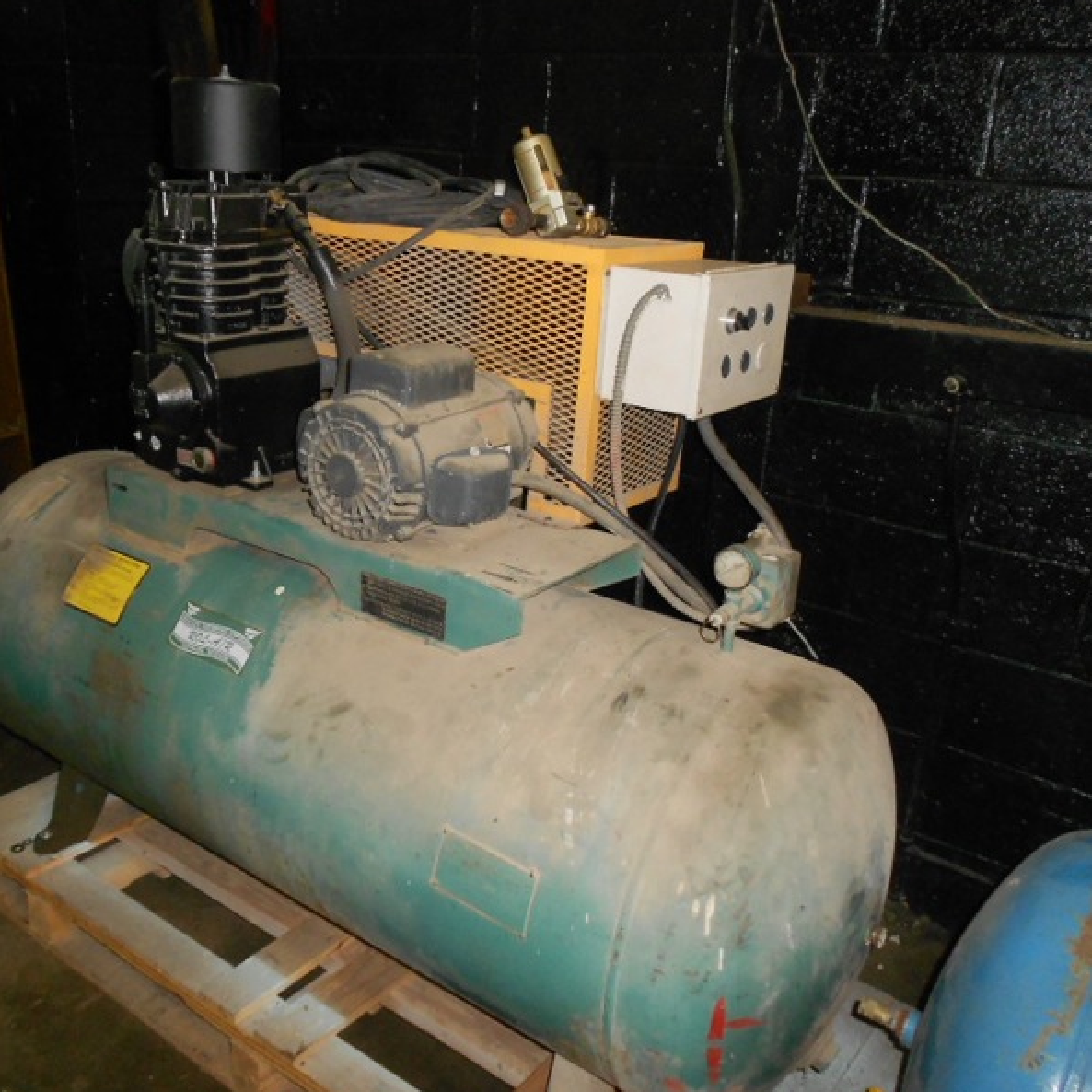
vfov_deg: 52.5
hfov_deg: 52.5
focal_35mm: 31
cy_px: 547
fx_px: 1106
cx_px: 497
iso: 250
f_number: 3.2
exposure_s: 1/25
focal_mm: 4.6
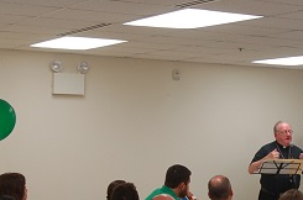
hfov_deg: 19.2
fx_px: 865
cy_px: 151
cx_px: 317
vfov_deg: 13.2
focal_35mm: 103
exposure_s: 1/80
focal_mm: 28
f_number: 4.5
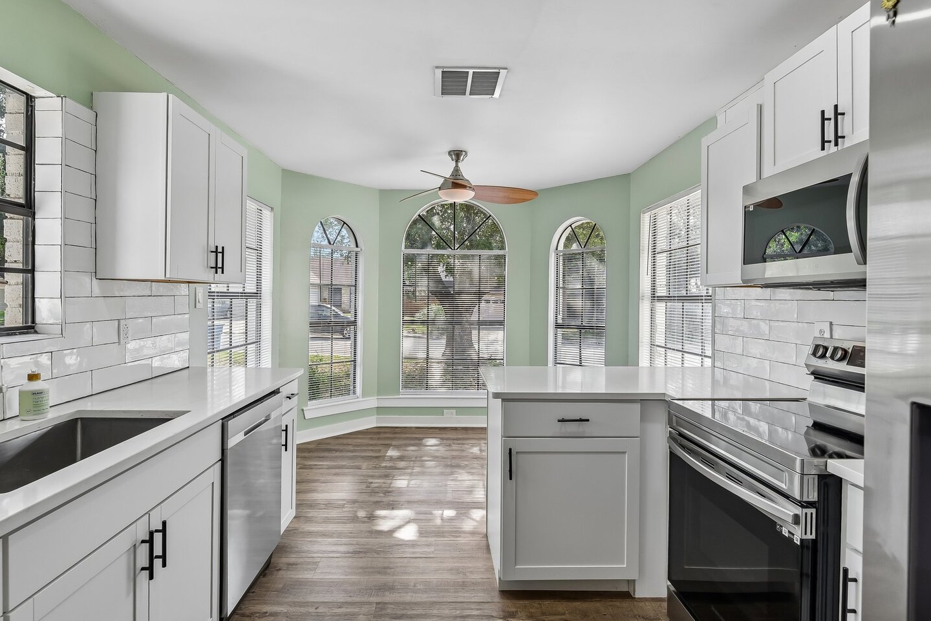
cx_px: 452
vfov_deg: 67.4
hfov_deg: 90.0
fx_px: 465
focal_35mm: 18
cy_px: 297
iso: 400
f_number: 8
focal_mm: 16
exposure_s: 1/60
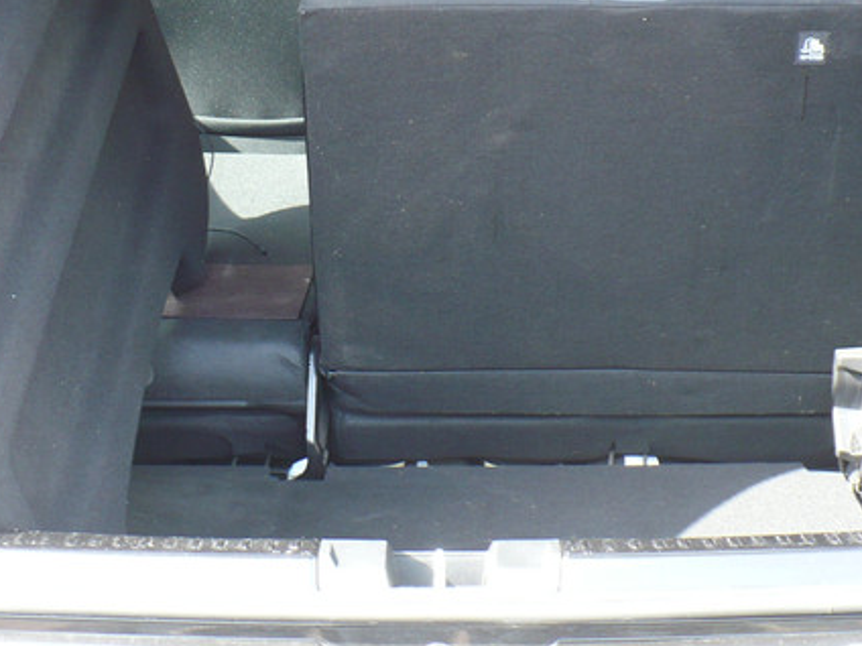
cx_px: 427
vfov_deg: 19.8
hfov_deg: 26.3
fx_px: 1843
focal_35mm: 74
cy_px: 163
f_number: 2.8
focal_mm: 6.1
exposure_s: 1/40
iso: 100
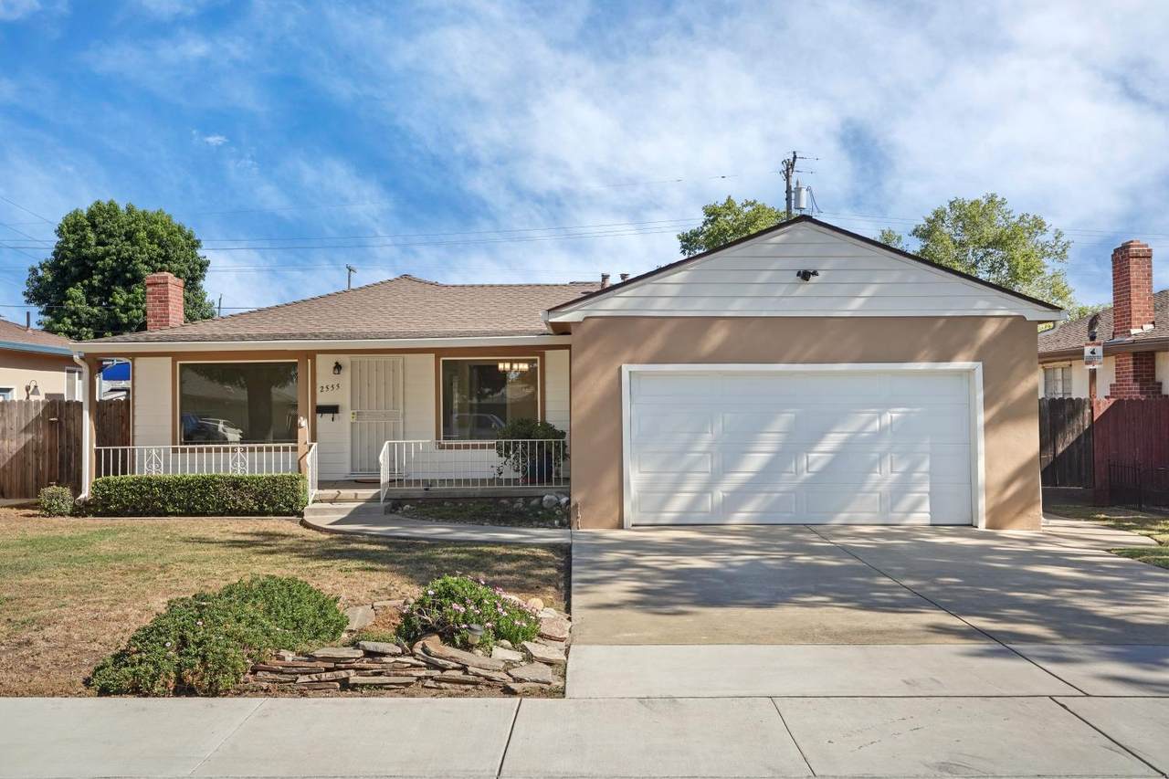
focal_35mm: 31
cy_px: 390
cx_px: 584
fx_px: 1006
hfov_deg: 60.3
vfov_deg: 42.3
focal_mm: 31
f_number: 11
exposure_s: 1/125
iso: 500
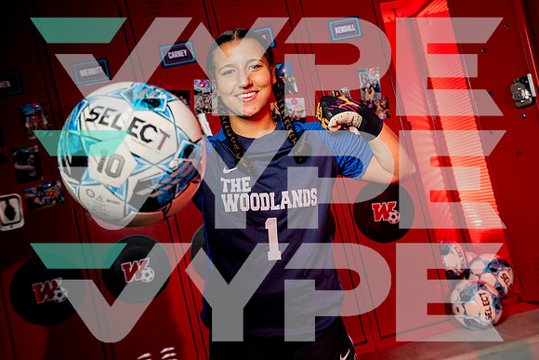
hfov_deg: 47.4
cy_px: 180
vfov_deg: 32.6
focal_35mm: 41
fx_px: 614
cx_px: 270
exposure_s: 1/250
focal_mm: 41
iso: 160
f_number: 4.5
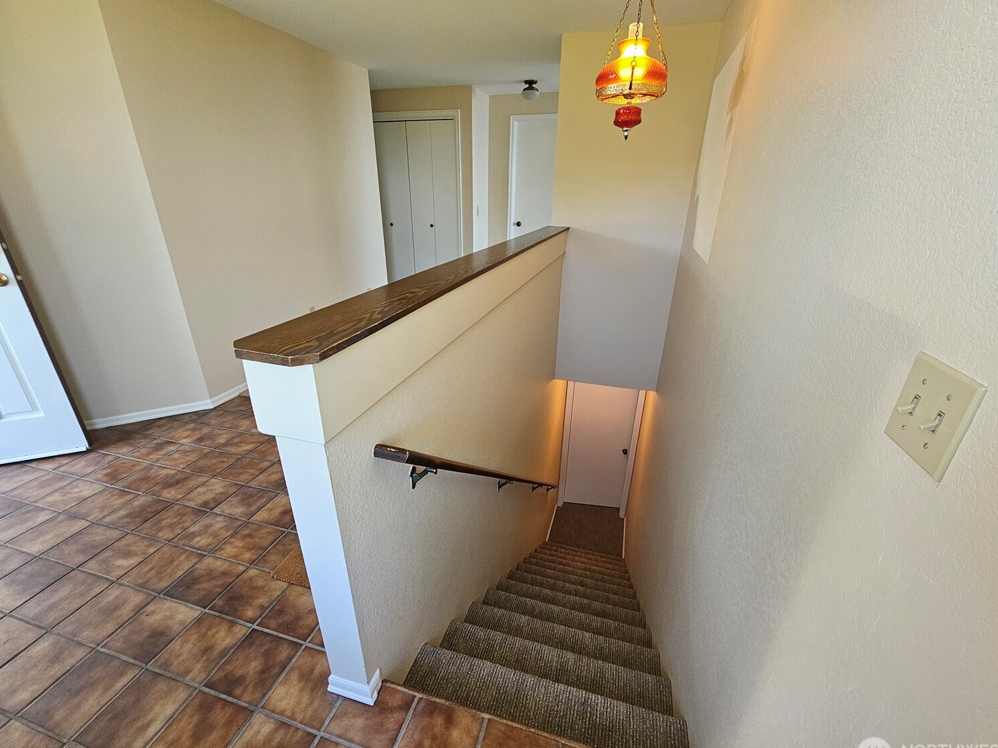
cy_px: 379
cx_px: 493
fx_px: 404
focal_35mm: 14
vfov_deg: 85.7
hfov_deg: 102.1
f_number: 2.2
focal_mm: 2.2
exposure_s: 1/60
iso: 100
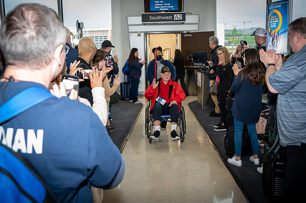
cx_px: 153
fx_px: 297
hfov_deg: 54.5
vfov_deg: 37.8
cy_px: 102
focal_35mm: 35
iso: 2800
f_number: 5
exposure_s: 1/100
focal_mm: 35
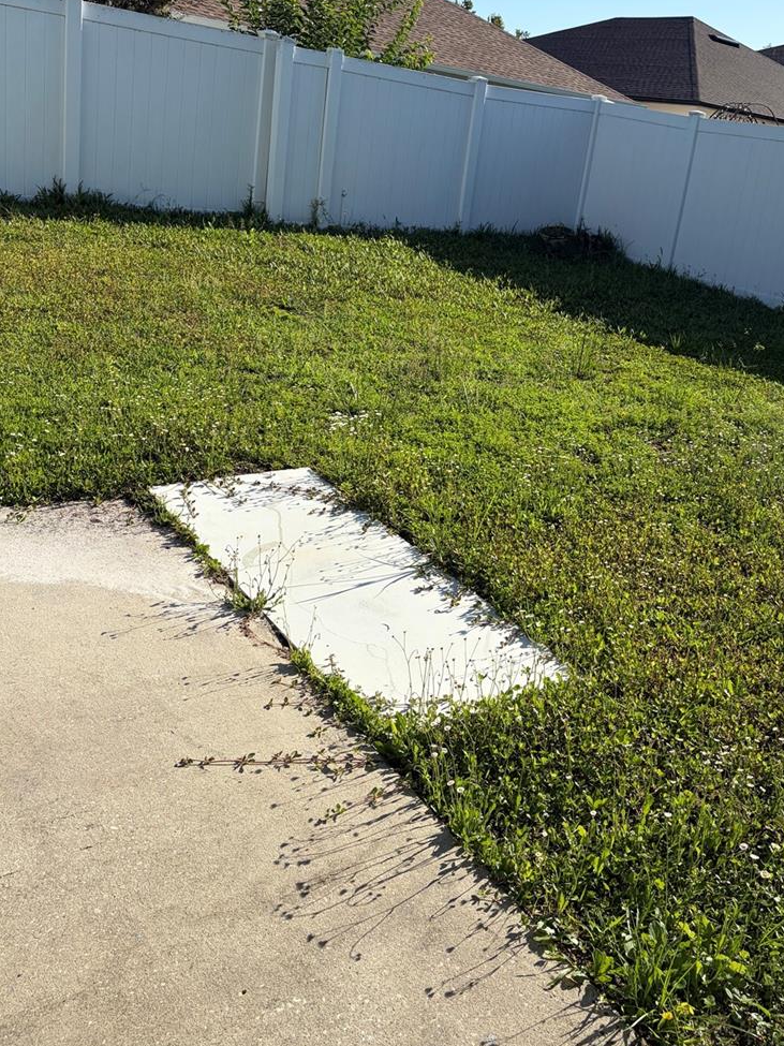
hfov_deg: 44.0
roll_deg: -8.1
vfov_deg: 56.5
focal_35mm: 32
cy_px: 427
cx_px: 463
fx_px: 967
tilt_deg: -15.3
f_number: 1.6
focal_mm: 5.96
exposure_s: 1/3279
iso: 50
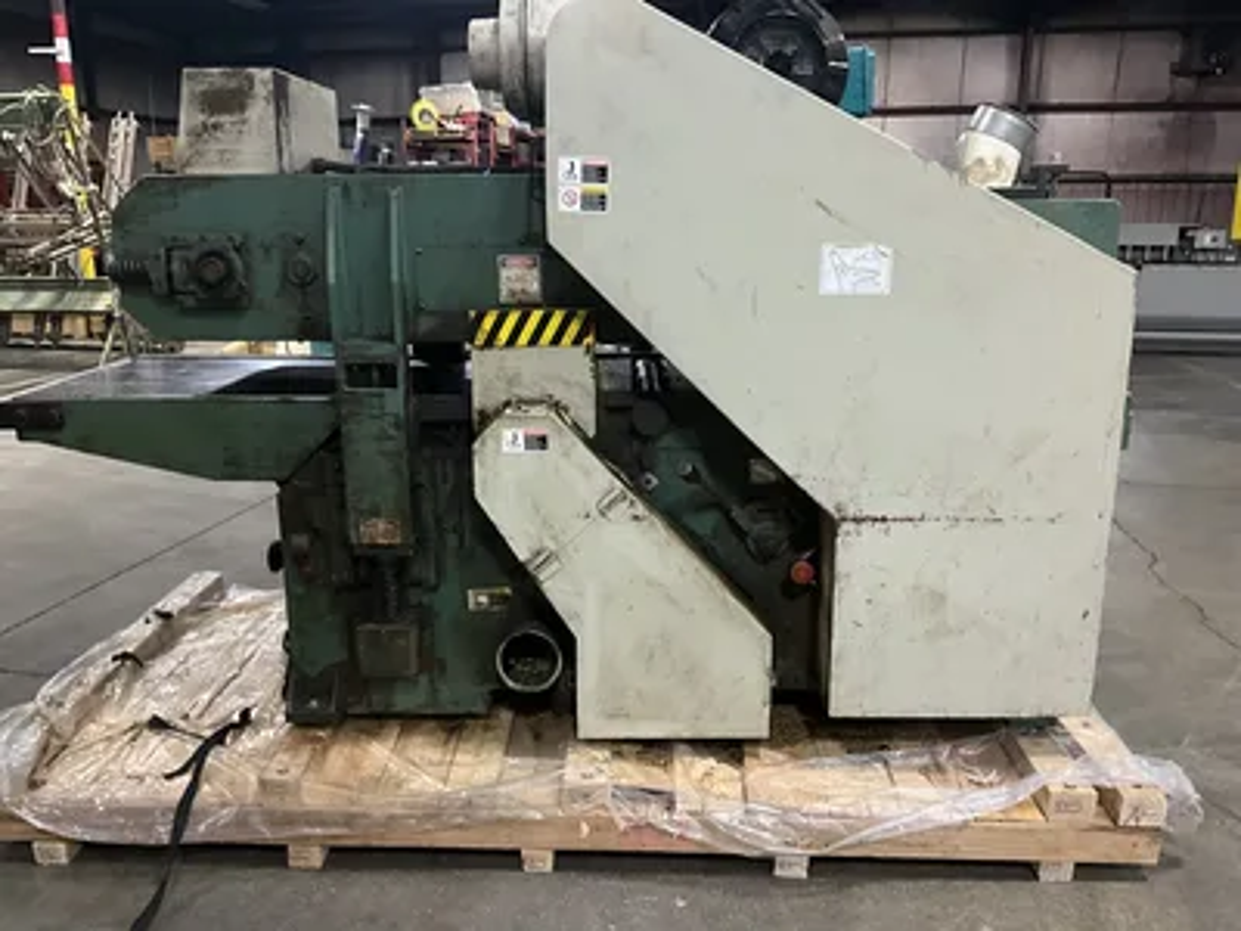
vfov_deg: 48.2
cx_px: 620
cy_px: 466
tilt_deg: -13.0
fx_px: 1040
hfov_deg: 61.7
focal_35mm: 29
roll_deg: +0.1
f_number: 1.8
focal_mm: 3
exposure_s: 1/33
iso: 320
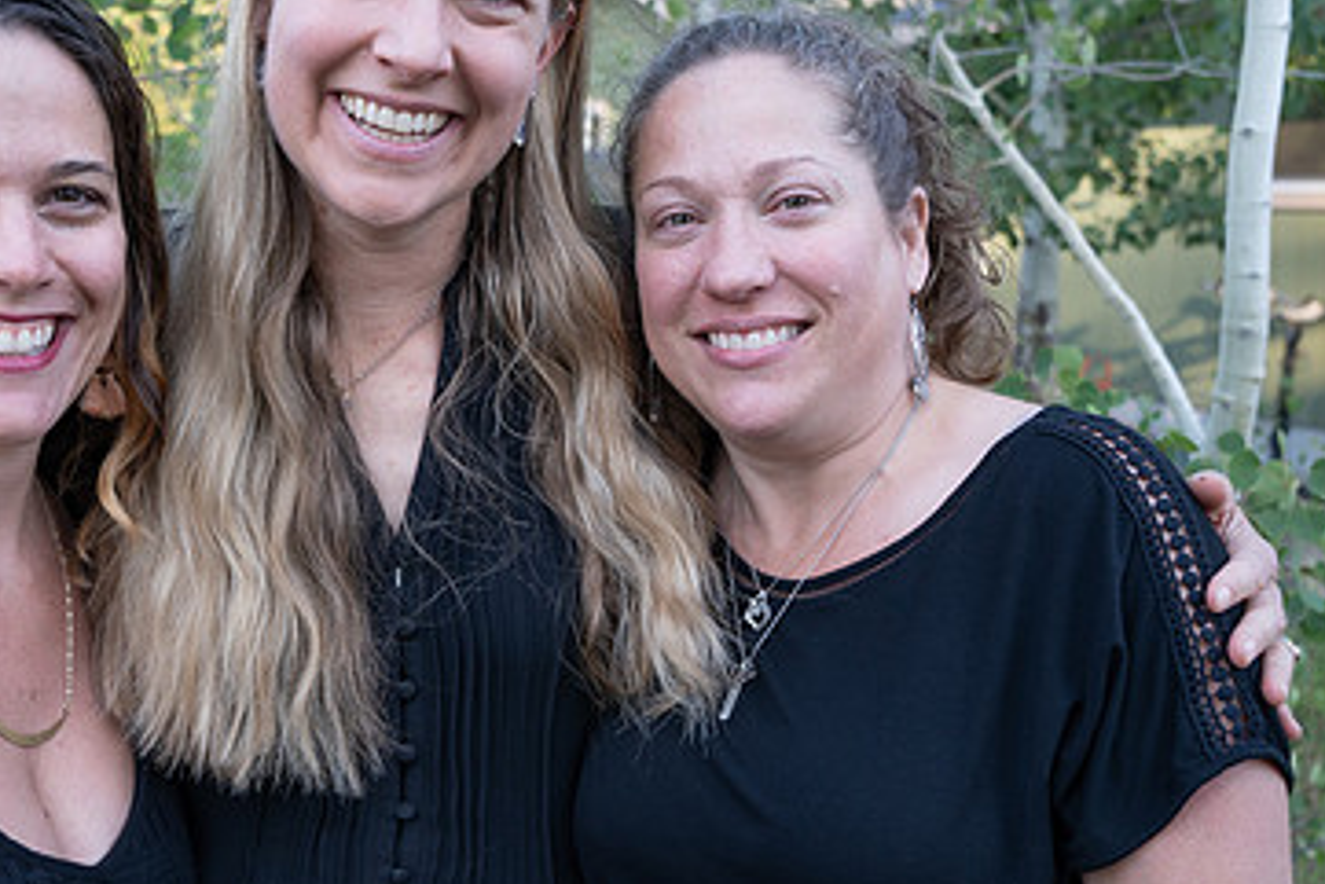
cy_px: 431
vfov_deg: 28.7
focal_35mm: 47
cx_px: 445
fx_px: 1730
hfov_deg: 41.4
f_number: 4
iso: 320
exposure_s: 1/160
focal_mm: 25
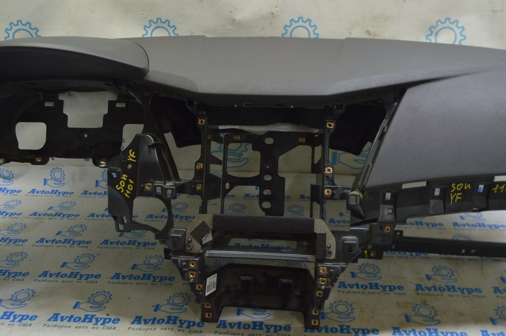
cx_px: 253
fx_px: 463
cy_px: 168
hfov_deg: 57.3
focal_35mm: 33
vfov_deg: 39.9
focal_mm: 22
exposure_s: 1/20
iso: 400
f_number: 5.6
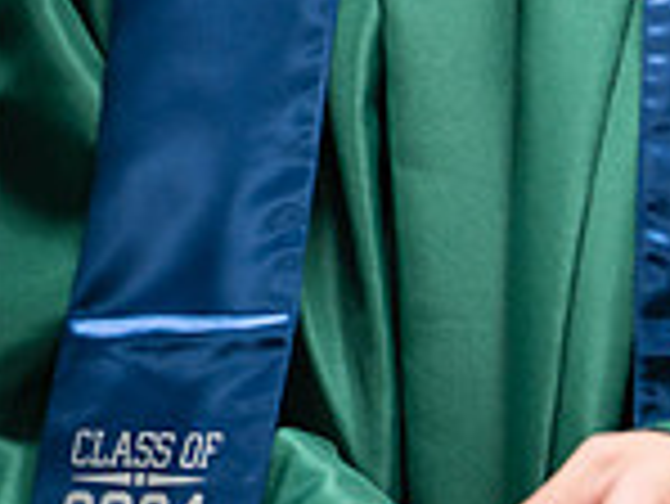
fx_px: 4242
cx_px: -258
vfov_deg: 6.7
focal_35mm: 219
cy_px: -206
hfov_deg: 8.9
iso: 320
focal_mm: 50
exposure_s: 1/320
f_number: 1.2
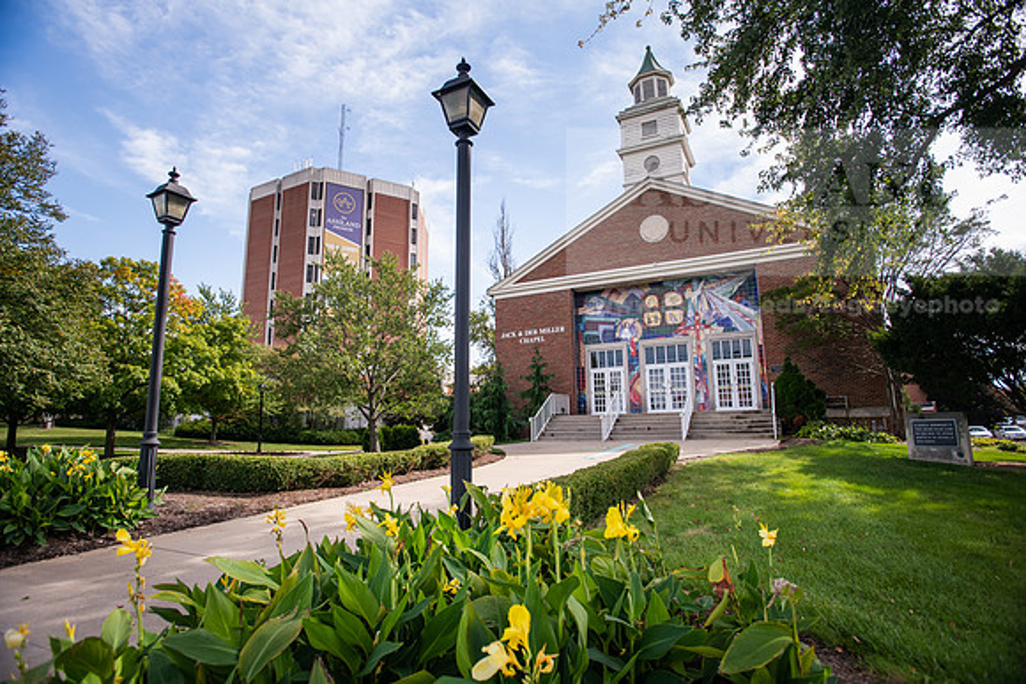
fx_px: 542
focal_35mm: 19
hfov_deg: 86.9
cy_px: 342
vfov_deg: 64.6
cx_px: 513
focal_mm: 19
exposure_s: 1/250
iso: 250
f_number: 4.5
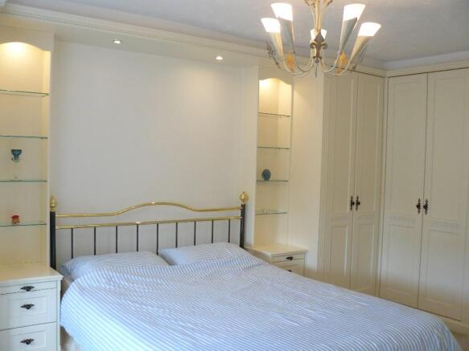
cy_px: 176
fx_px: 488
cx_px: 234
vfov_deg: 39.6
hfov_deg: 51.4
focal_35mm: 36
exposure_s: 1/30
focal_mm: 6
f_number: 2.8
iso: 100
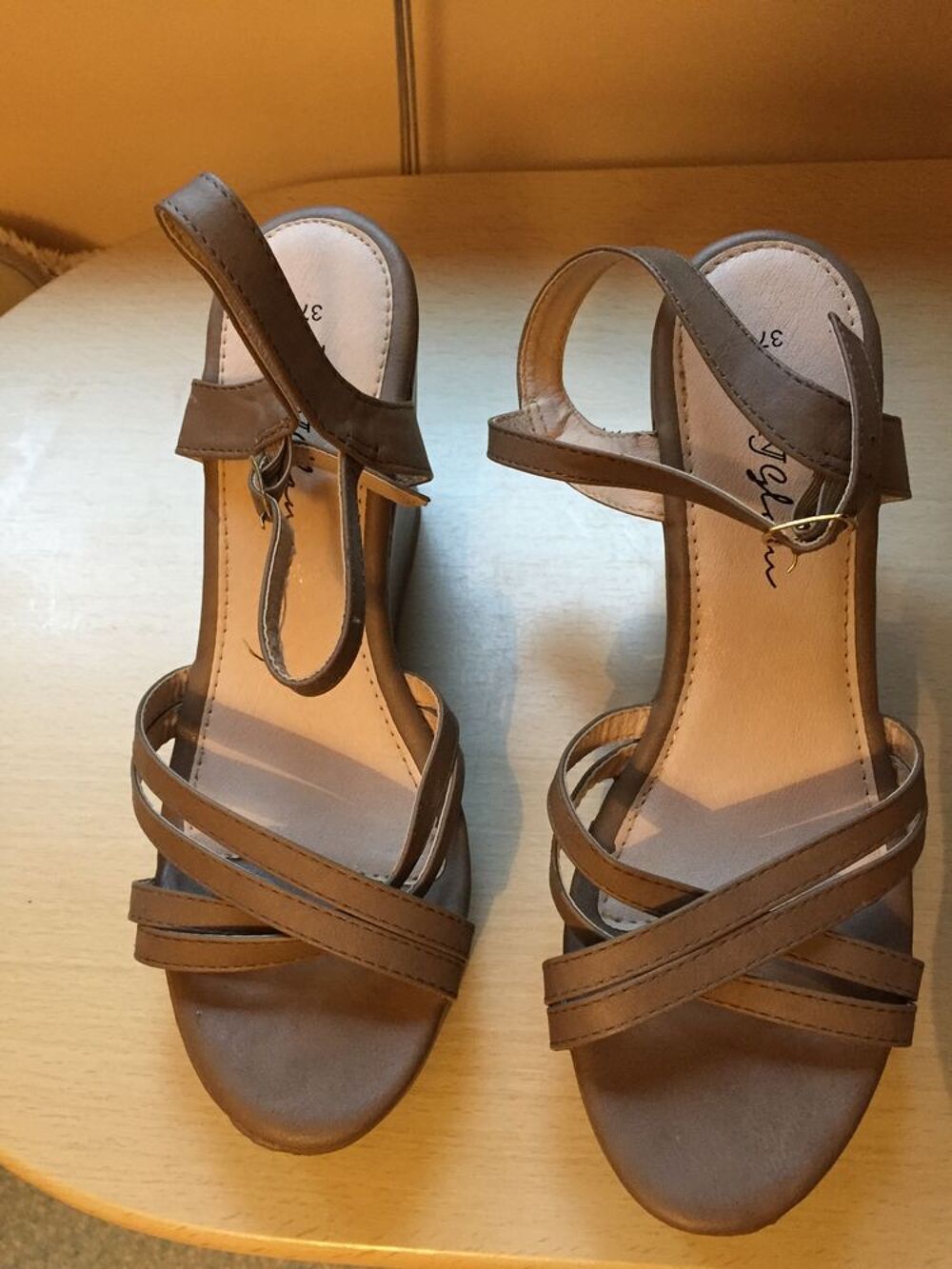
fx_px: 1063
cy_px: 634
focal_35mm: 29
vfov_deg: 61.7
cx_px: 476
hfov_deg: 48.2
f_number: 2.2
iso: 250
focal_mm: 4.15
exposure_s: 1/33
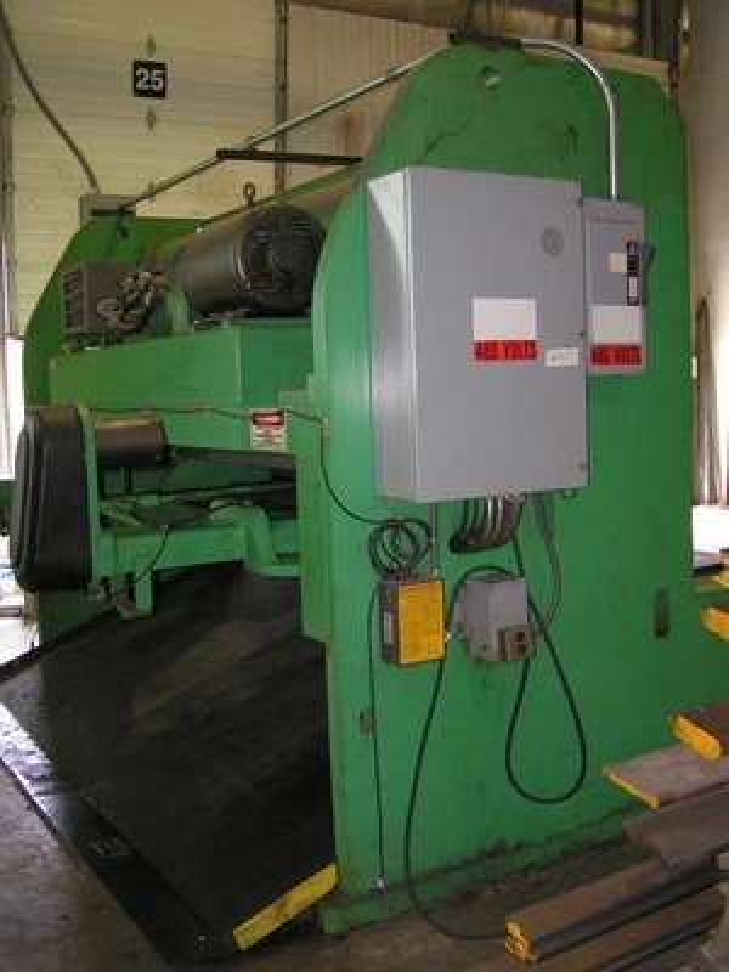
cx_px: 364
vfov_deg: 49.0
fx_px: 1067
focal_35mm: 38
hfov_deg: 37.7
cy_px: 486
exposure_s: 1/40
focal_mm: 5.8
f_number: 2.8
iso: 200
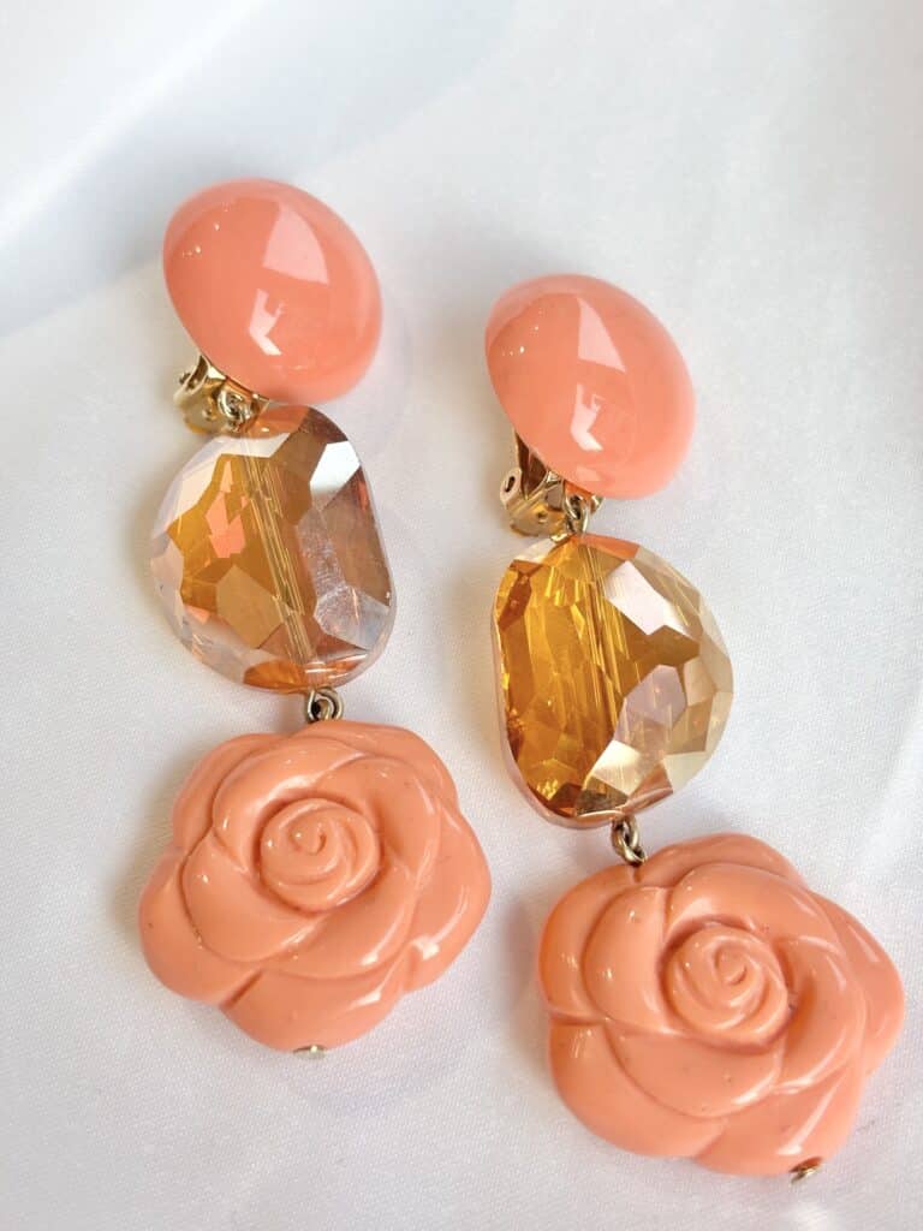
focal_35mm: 52
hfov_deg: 28.0
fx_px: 1849
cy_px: 616
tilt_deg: -53.0
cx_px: 462
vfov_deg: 36.8
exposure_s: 1/176
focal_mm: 5.96
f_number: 1.6
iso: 32
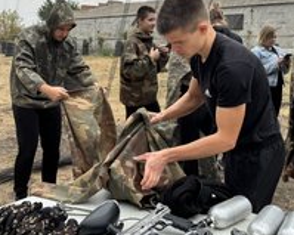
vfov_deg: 32.1
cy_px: 112
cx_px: 103
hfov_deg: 39.2
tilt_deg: -9.5
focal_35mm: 47
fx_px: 409
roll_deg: +0.5
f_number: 1.78
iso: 80
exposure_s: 1/1488
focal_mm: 6.76
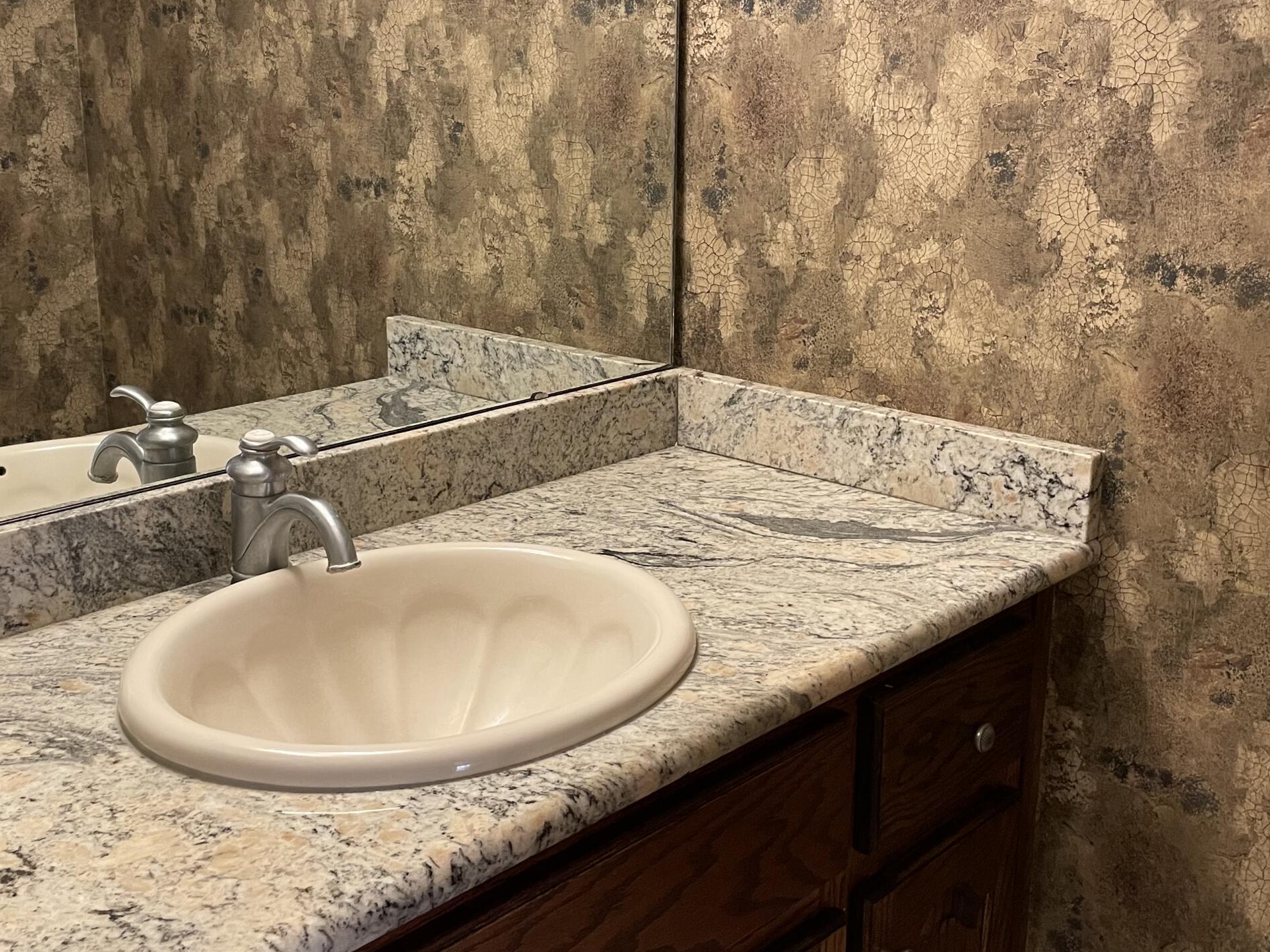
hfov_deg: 45.7
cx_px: 576
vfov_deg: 35.1
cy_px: 431
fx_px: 1504
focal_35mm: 41
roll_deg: -0.1
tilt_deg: -14.0
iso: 200
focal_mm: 4.2
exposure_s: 1/60
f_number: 1.6
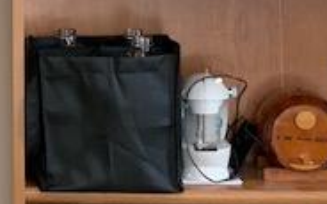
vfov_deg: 6.8
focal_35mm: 192
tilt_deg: -3.3
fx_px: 1711
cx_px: -135
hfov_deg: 10.6
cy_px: -85
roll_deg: +0.2
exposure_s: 1/79
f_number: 2.4
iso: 125
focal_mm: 6
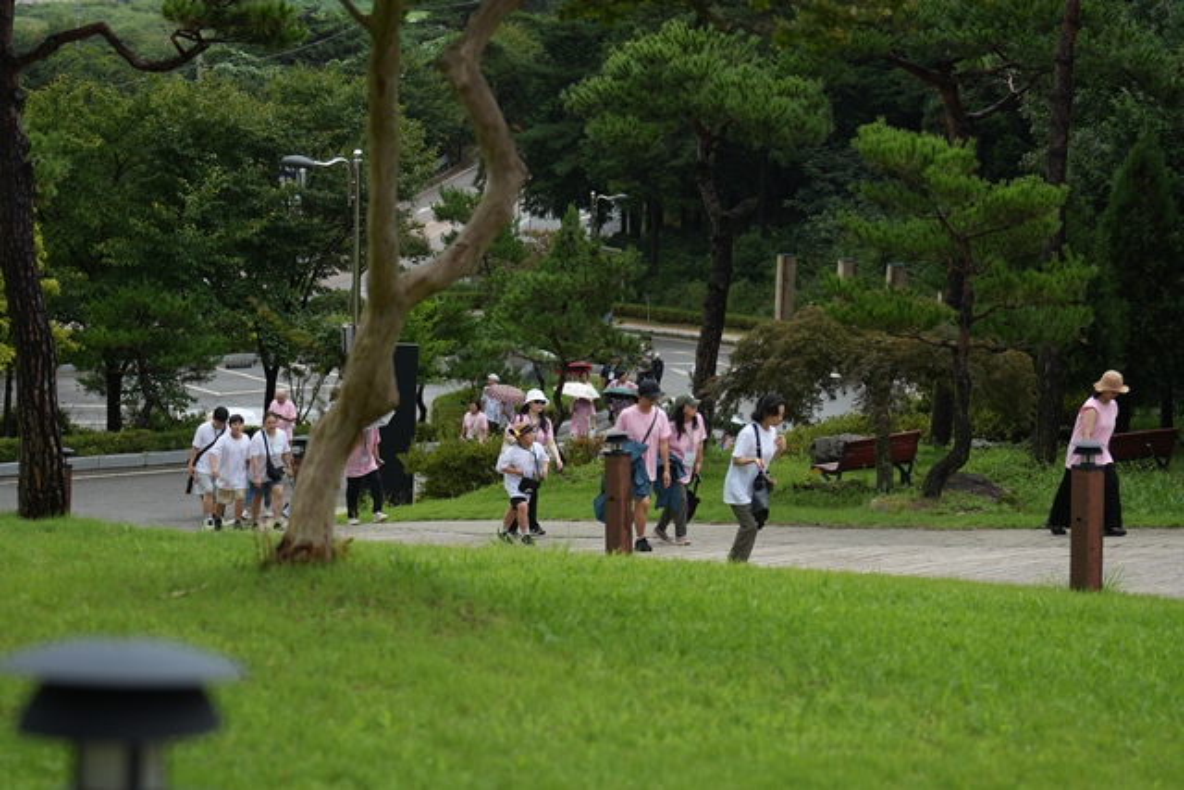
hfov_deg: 24.2
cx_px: 592
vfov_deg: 16.3
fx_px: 2763
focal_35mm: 84
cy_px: 395
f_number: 2.2
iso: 100
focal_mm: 56
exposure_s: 1/1250
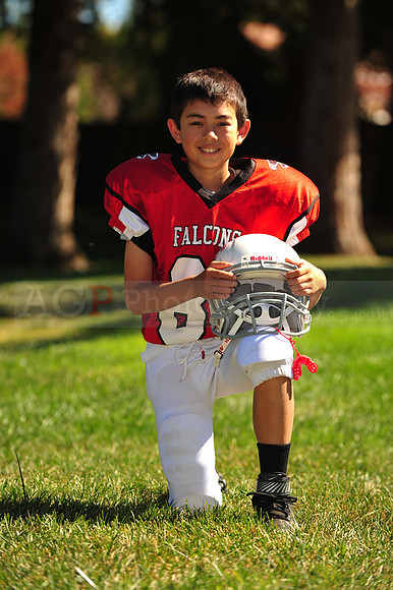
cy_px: 295
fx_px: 2869
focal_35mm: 175
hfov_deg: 7.8
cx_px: 196
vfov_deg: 11.8
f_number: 4.5
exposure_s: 1/500
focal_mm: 175
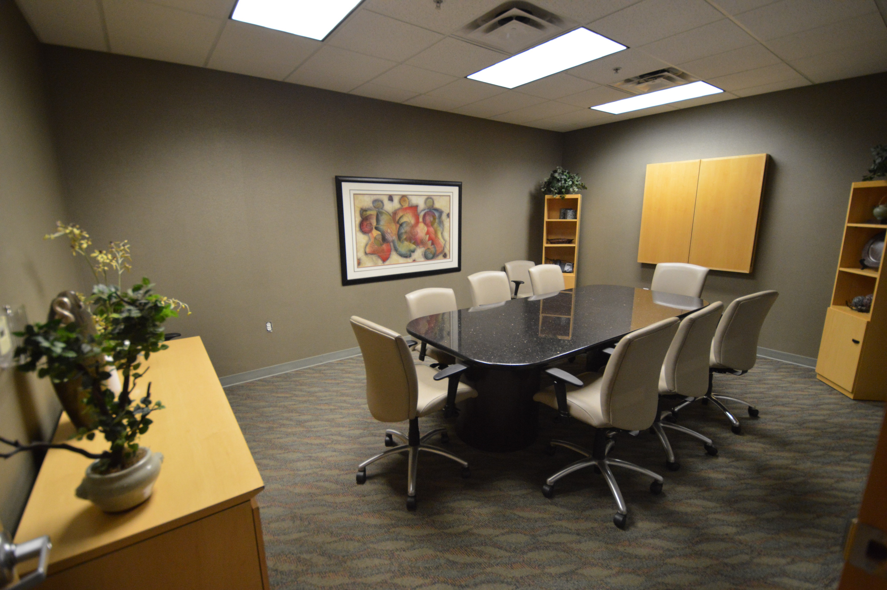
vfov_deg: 77.2
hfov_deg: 100.4
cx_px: 444
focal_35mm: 15
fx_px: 369
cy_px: 295
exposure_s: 1/60
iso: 1400
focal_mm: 10
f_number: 3.5
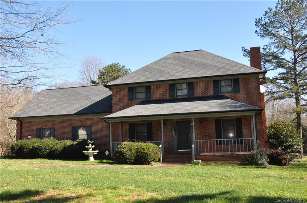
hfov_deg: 59.6
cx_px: 154
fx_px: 268
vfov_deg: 41.6
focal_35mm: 32
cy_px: 102
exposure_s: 1/200
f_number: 8
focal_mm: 21
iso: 200
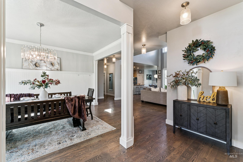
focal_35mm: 15
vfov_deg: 77.0
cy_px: 81
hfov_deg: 100.0
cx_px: 122
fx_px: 102
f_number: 13
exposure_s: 1/8
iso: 400
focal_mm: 15.1
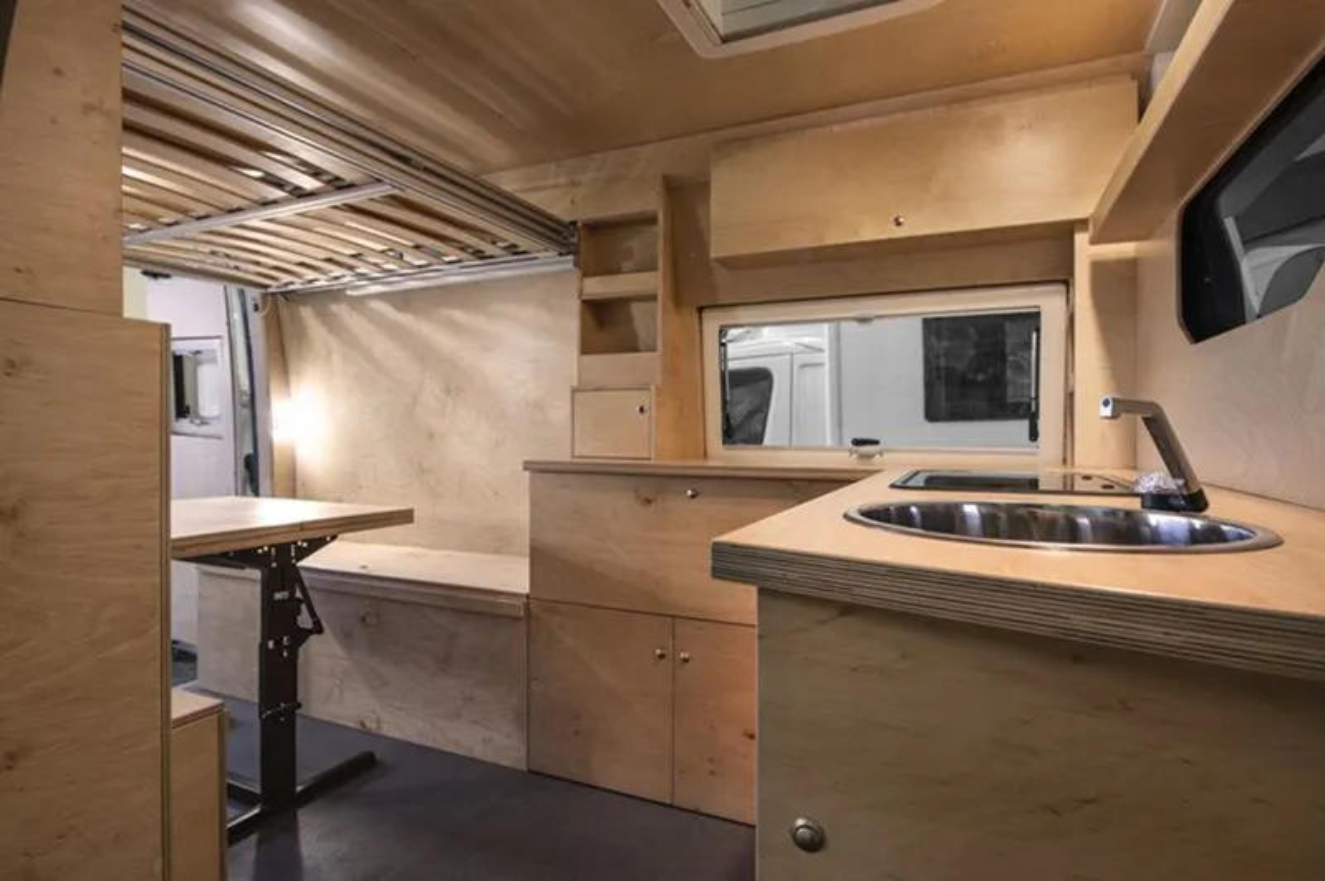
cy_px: 440
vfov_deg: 64.5
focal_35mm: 19
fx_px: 699
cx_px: 662
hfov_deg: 87.0
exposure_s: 1/2.5
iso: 200
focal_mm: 19
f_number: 6.3
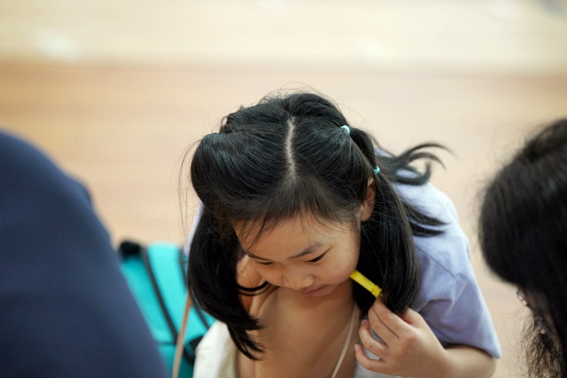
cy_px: 189
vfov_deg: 7.2
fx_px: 3008
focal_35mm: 191
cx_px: 284
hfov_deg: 10.8
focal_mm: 191
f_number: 2.8
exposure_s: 1/200
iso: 2000
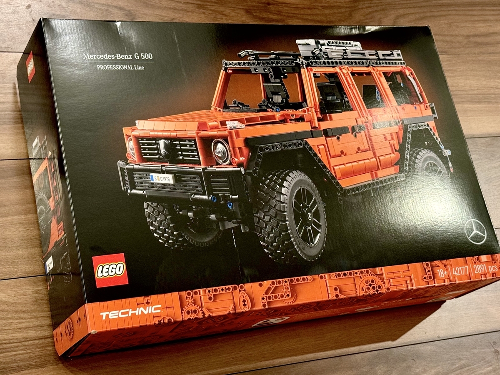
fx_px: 693
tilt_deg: -59.3
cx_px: 250
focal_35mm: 48
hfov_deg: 39.7
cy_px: 188
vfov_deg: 30.3
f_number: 1.78
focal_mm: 6.76
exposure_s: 1/33
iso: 400
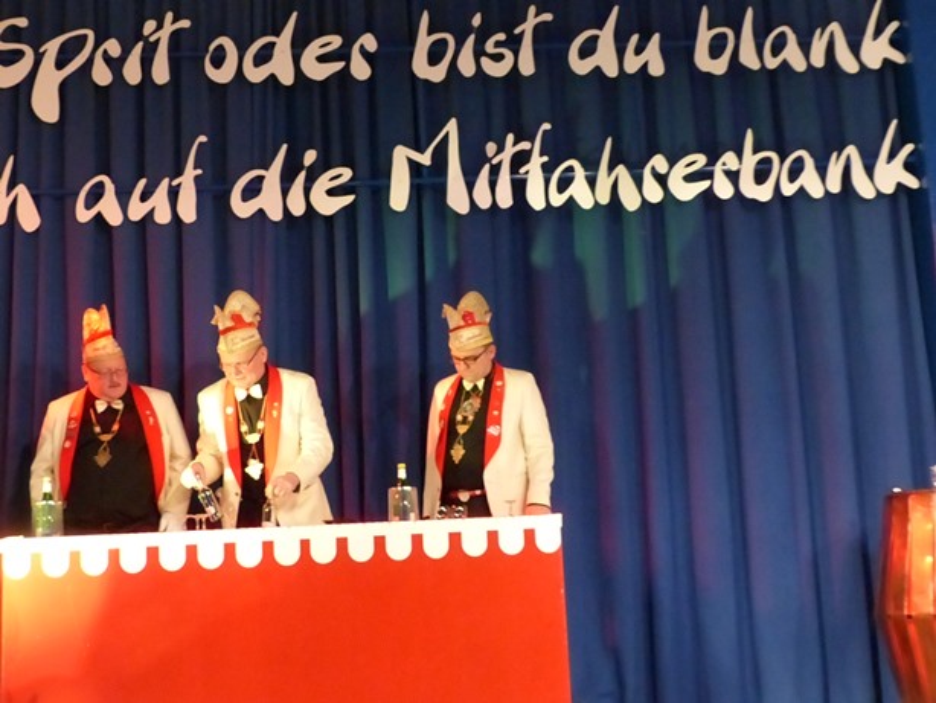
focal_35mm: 50
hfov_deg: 38.2
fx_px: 1353
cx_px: 468
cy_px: 352
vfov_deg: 29.1
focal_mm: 9.1
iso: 1600
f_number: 2.8
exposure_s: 1/125
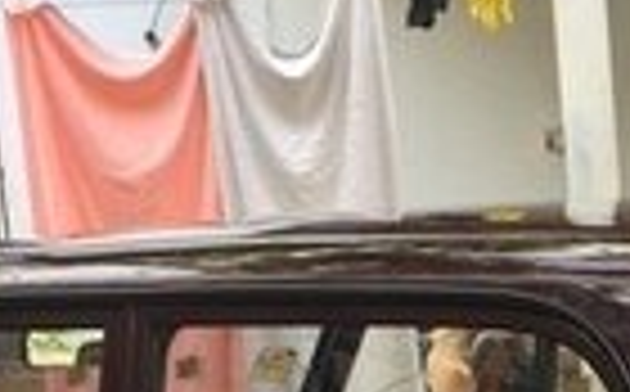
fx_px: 2486
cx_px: 616
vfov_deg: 8.5
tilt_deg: -15.6
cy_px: 813
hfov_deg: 14.2
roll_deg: +4.4
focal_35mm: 145
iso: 32
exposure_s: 1/100
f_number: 2.2
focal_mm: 4.15
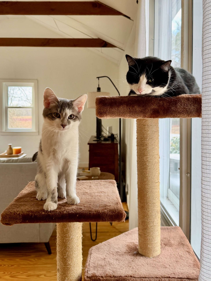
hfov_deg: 56.8
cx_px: 106
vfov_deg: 71.6
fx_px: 195
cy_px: 140
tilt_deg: -1.6
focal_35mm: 24
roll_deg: -1.5
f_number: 1.78
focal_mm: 6.76
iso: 125
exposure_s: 1/120
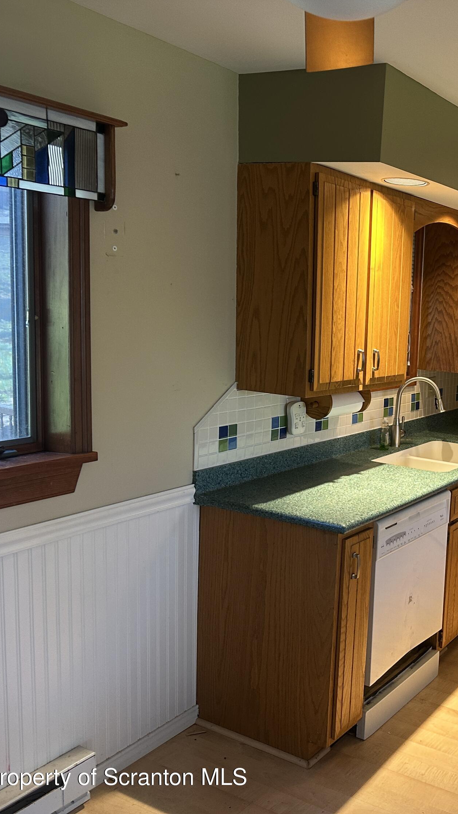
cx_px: 453
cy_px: 406
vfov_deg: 56.6
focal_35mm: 35
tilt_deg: -6.5
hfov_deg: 31.3
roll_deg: -4.0
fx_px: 755
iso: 200
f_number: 1.78
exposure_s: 1/60
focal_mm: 6.86
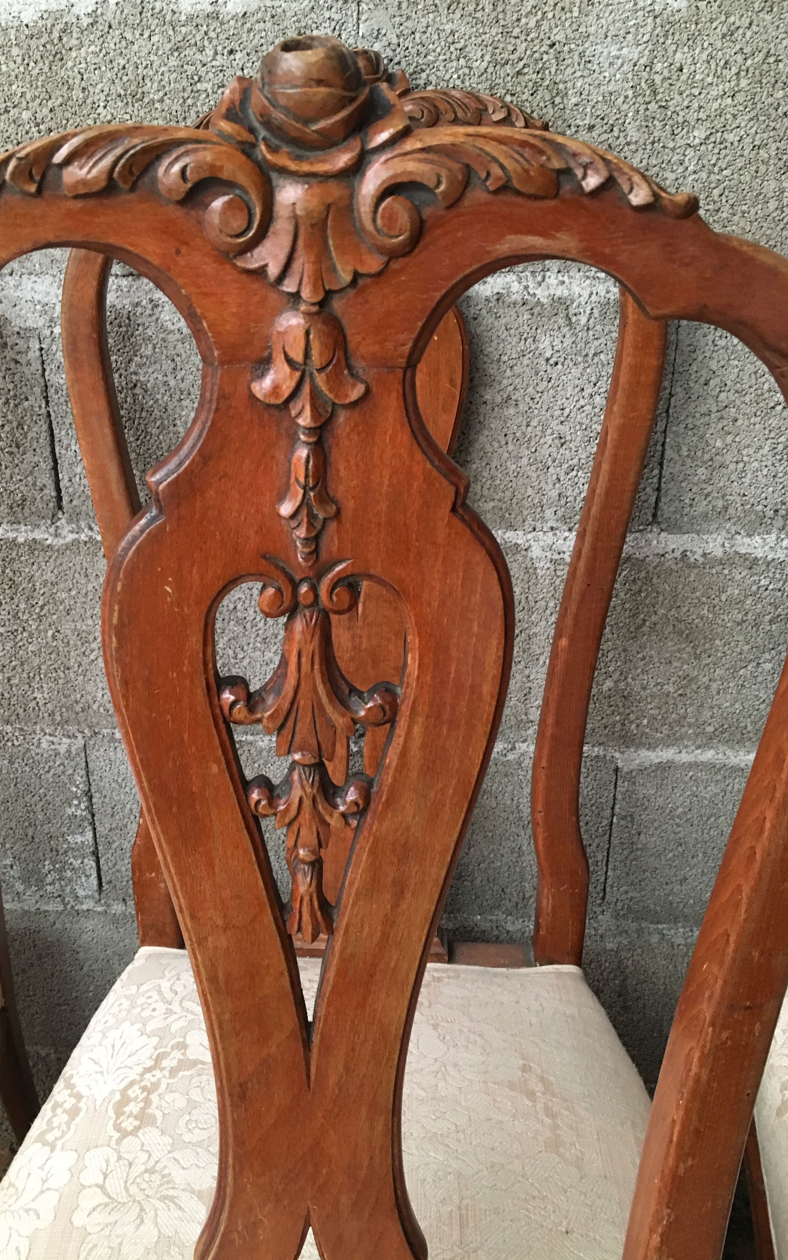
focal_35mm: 31
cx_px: 330
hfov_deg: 40.5
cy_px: 628
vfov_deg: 61.2
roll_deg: +0.5
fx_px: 1065
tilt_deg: -24.8
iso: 200
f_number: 2.2
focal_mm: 4.15
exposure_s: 1/17
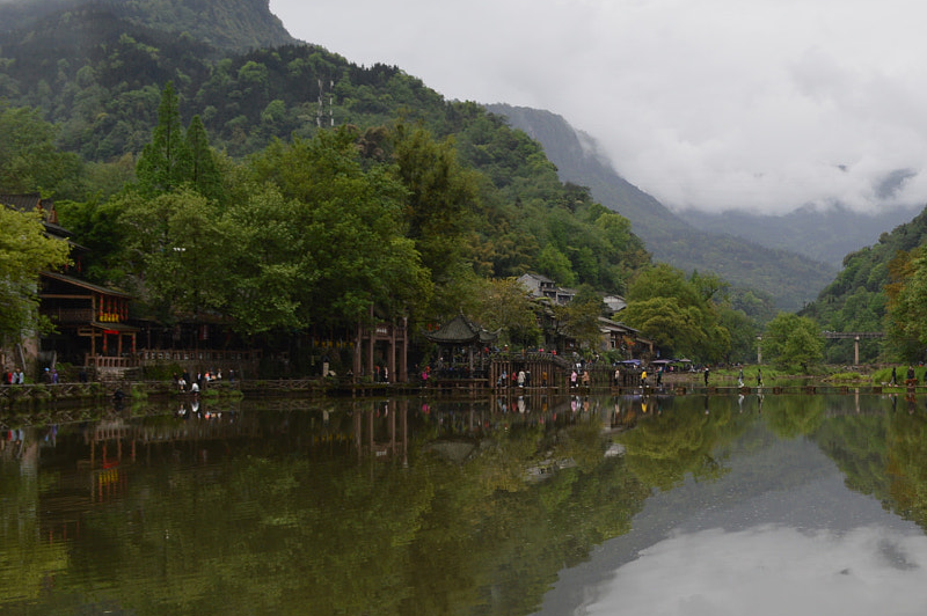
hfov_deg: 35.3
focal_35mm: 54
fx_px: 1389
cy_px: 311
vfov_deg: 25.0
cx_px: 788
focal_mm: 18
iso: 100
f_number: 6.3
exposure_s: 1/200
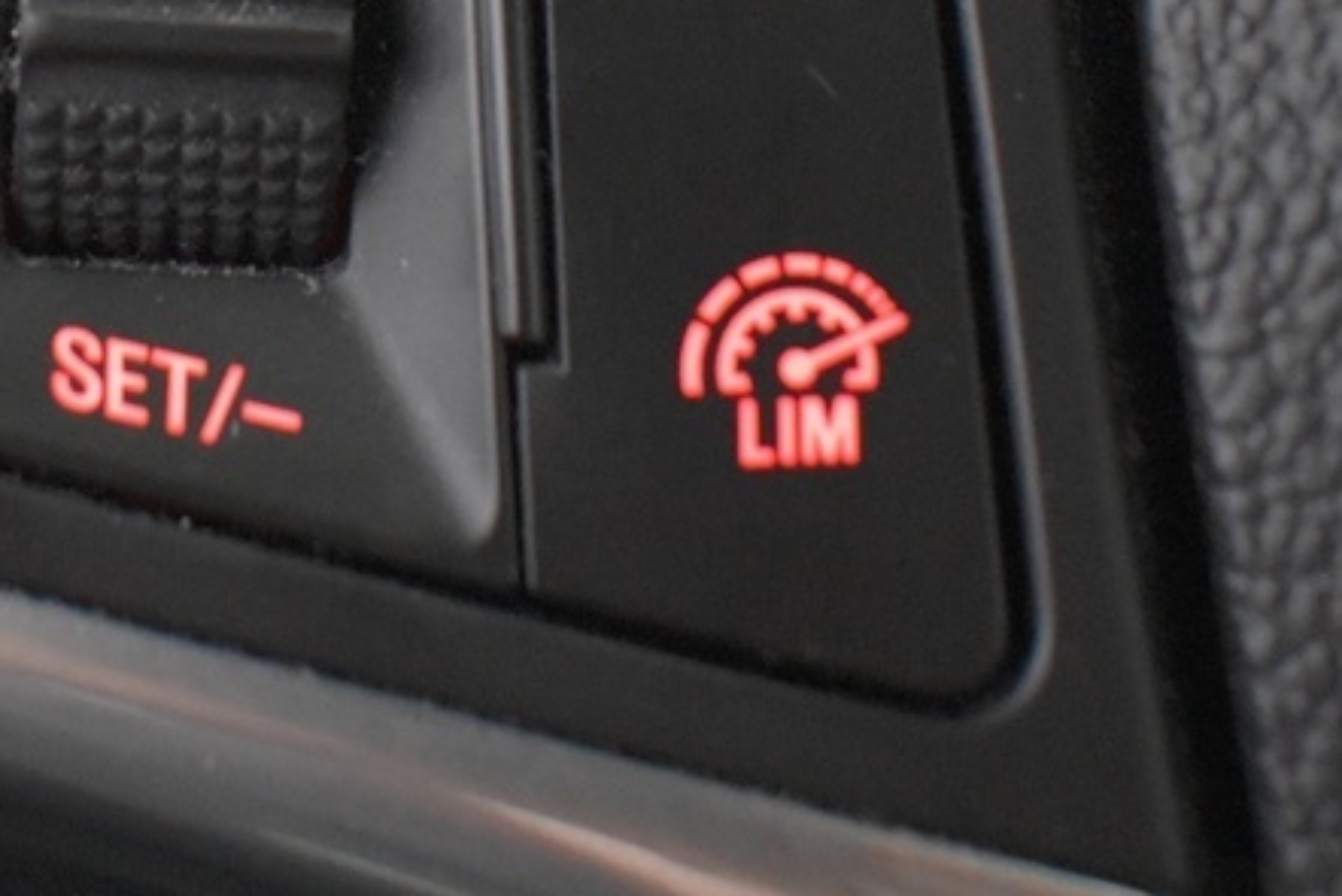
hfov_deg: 20.5
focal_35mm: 99
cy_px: -200
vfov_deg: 13.4
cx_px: 367
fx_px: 3691
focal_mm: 18
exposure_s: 1/20
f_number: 3.5
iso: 3200
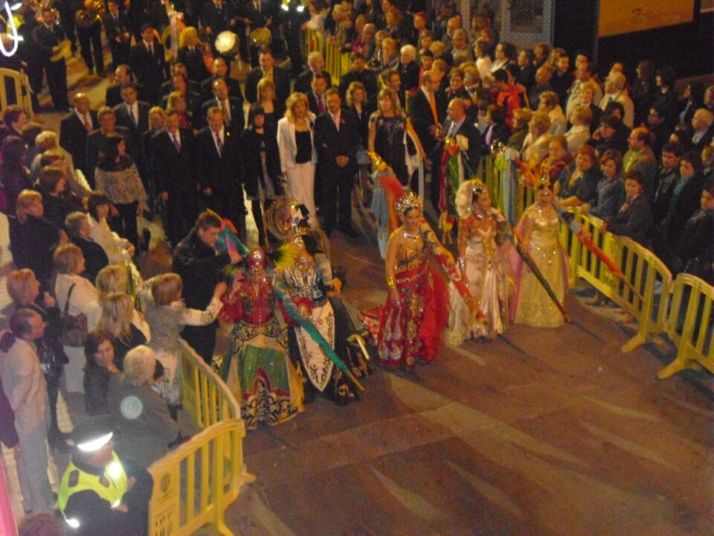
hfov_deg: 36.2
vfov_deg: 27.5
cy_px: 268
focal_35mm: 53
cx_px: 357
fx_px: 1093
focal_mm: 9.4
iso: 1600
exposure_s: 1/60
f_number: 3.8
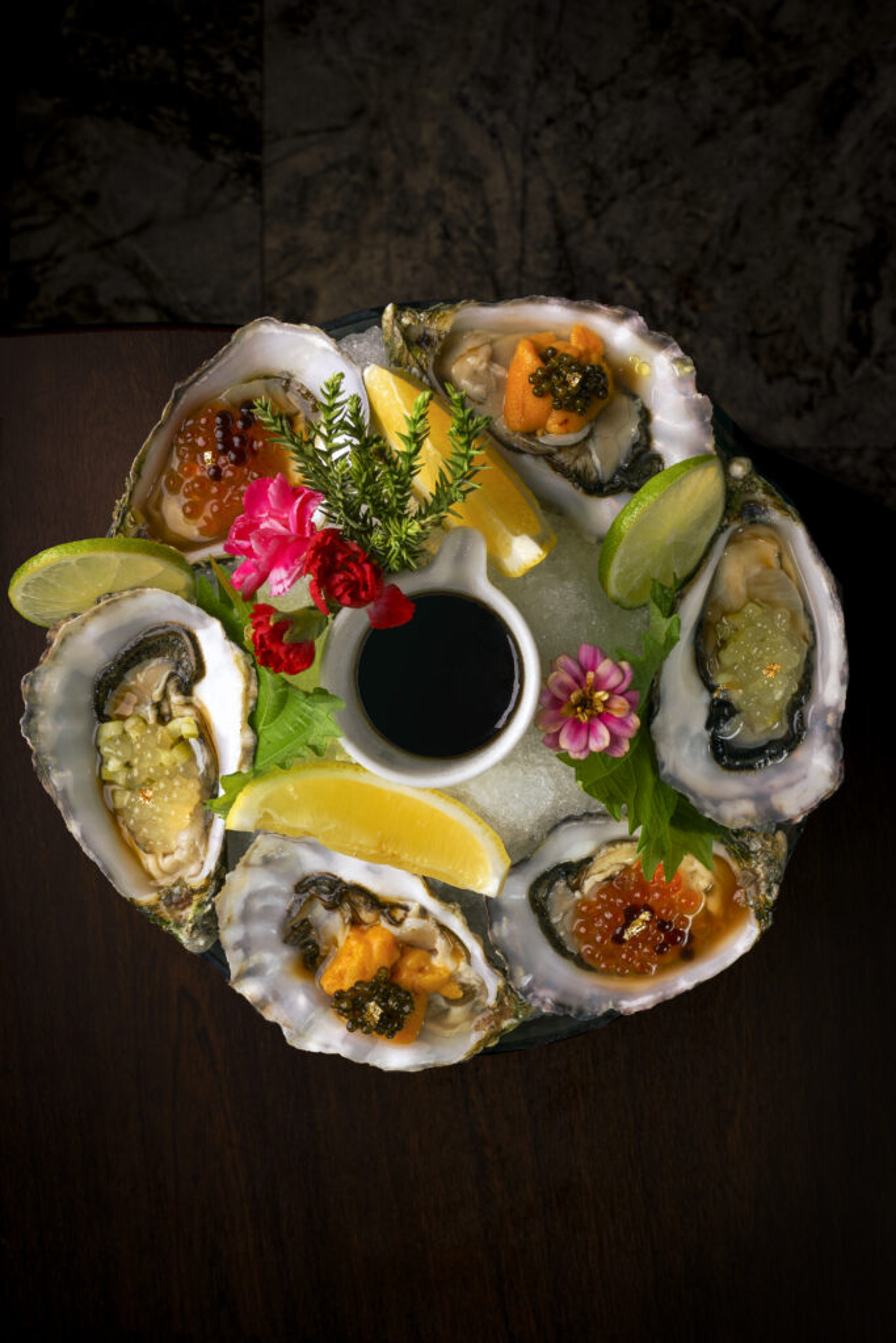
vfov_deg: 57.2
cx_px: 448
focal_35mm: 33
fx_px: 1231
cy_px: 672
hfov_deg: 40.0
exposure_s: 1/250
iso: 200
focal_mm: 33
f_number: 14
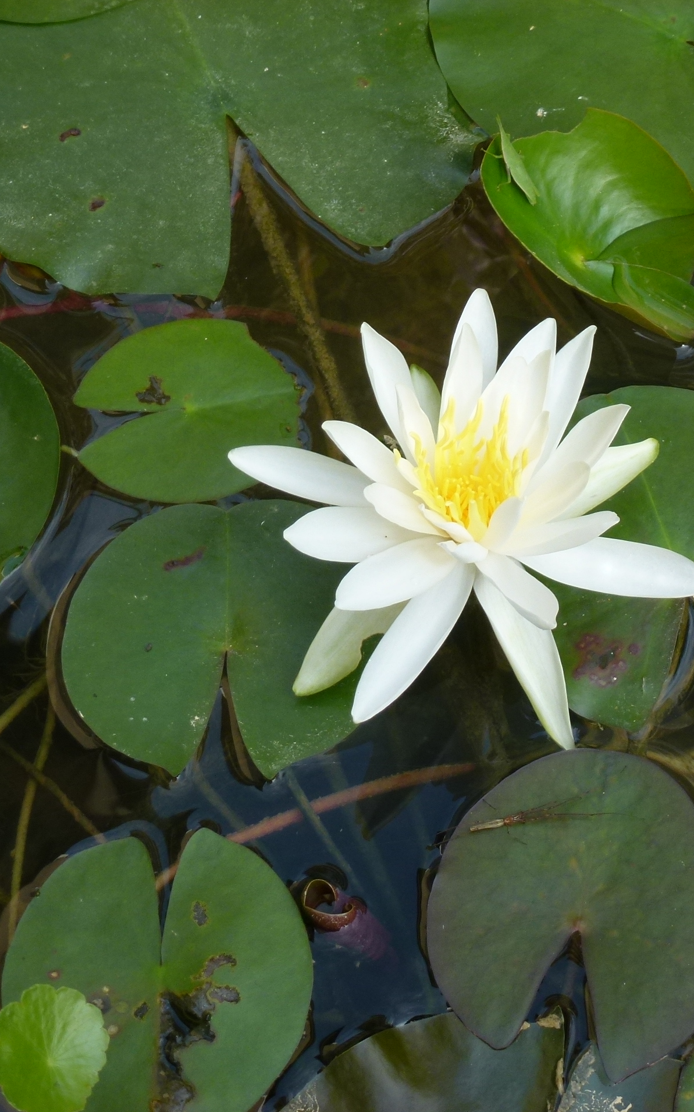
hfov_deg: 16.1
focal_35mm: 81
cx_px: 451
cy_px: 554
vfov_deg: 25.5
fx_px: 2452
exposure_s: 1/100
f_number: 4.4
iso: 100
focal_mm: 10.1
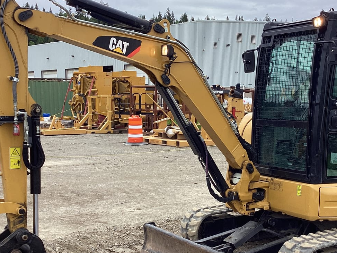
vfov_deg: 28.4
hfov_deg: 37.4
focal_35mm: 51
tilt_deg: -7.2
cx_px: 196
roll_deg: -1.1
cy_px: 163
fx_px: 496
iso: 25
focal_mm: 3.3
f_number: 2.4
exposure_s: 1/595
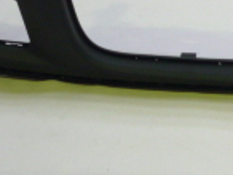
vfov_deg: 10.5
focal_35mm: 140
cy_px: -10
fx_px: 944
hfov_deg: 13.7
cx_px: 267
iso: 100
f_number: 3.3
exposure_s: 1/10
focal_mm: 5.2
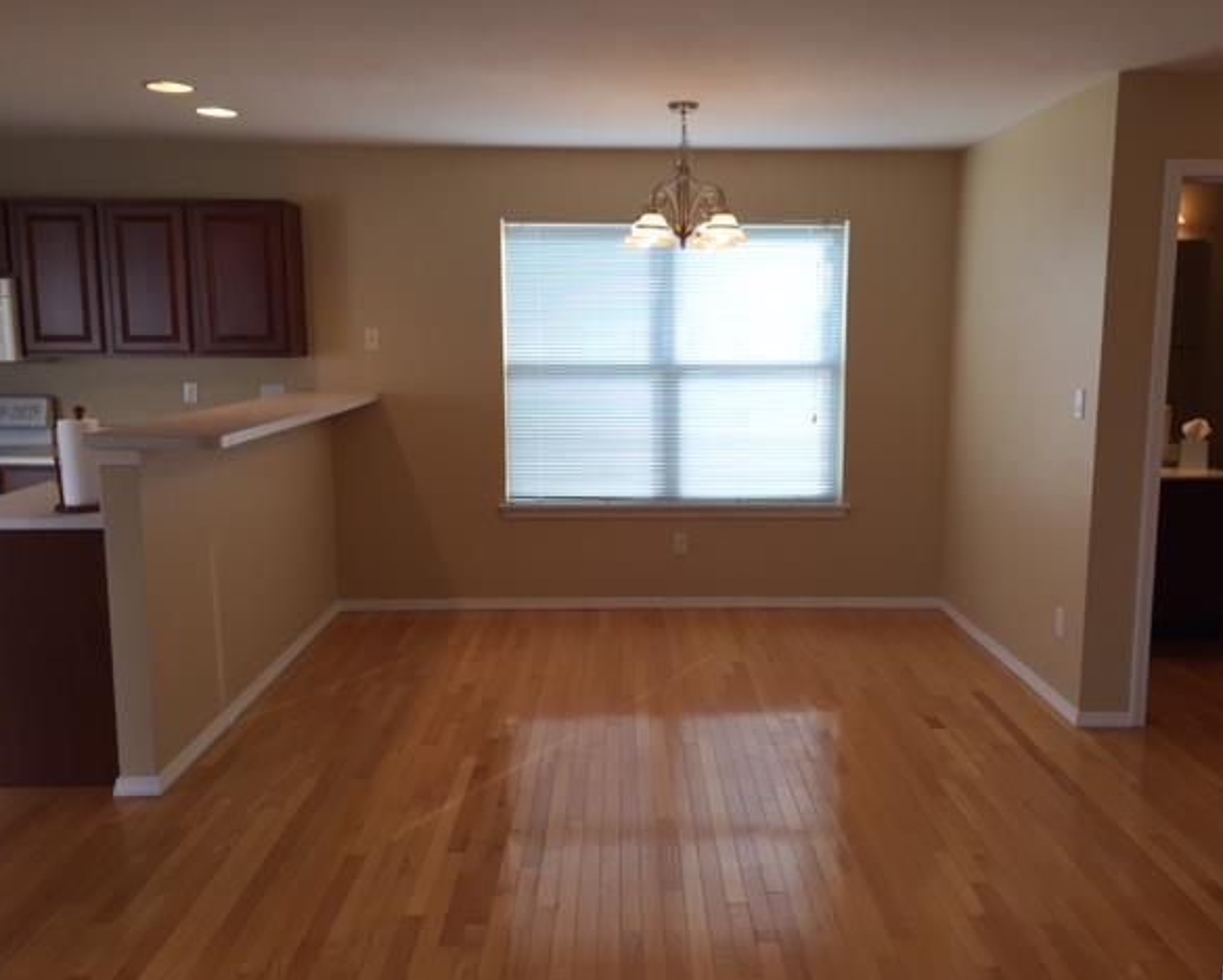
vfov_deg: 47.2
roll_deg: +0.1
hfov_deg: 57.1
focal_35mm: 31
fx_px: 1123
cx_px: 649
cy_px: 494
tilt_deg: -9.1
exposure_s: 1/120
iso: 40
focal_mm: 4.15
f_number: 2.2
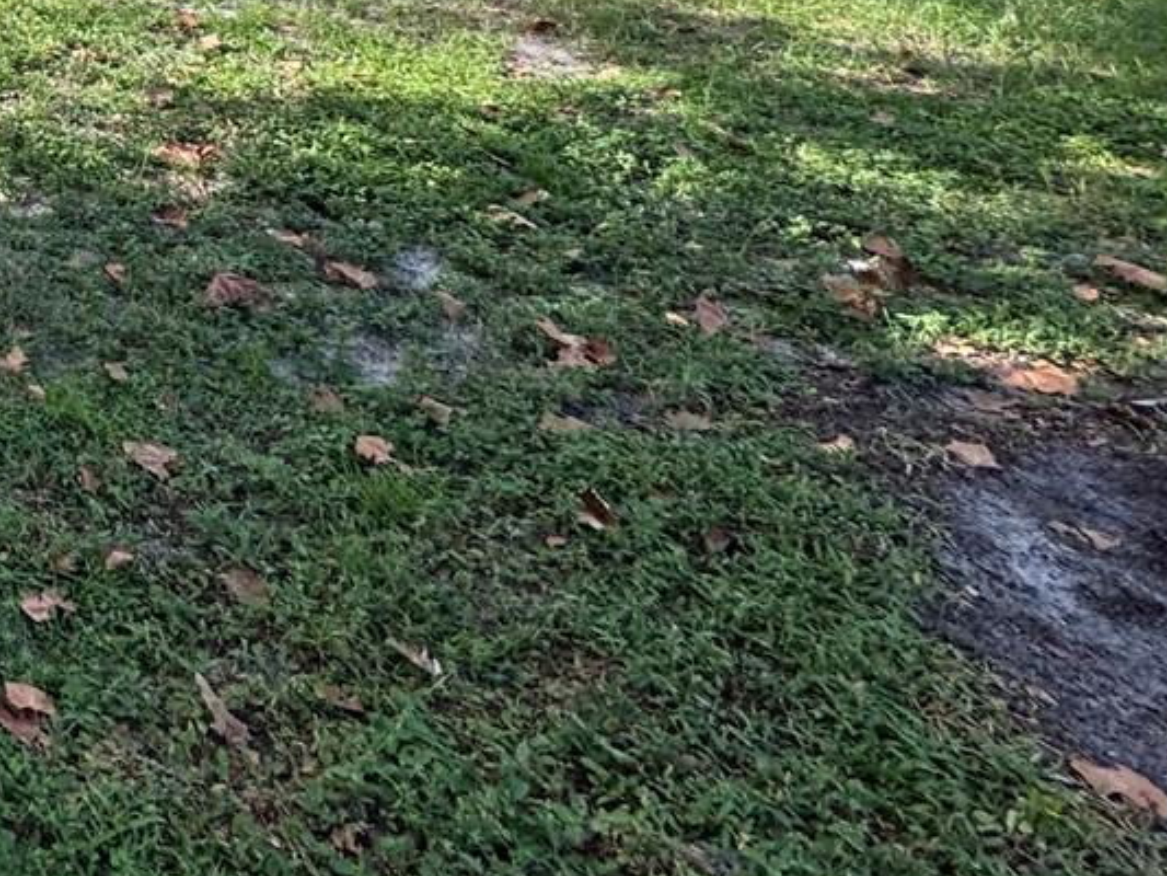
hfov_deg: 29.3
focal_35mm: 42
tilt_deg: +1.0
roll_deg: +2.5
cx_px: -550
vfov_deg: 25.8
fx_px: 1416
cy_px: -429
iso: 40
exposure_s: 1/238
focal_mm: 2.22
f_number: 2.2
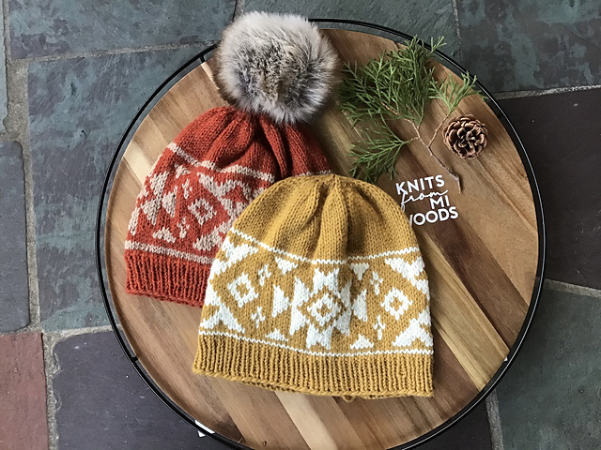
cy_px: 225
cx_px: 300
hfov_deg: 58.4
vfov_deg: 45.4
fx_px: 538
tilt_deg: -84.3
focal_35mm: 31
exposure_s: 1/30
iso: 125
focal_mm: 3.3
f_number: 2.4
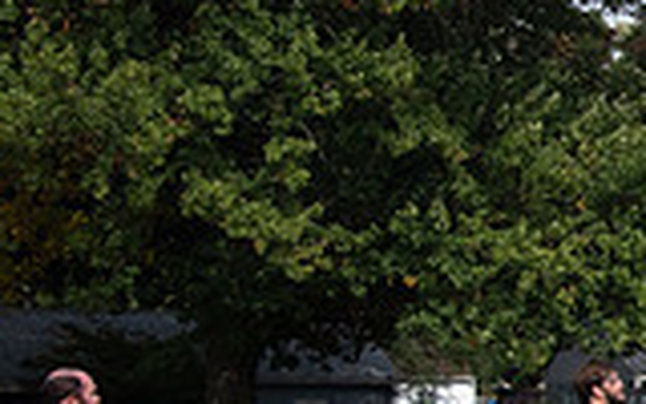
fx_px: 4049
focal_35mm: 230
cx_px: 1267
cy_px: 390
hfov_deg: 8.7
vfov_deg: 5.7
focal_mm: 56
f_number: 11
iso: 400
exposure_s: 1/2000
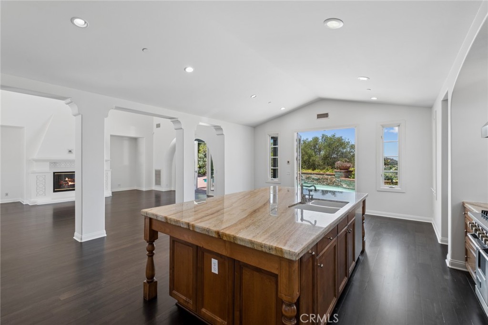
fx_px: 203
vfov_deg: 77.3
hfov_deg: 100.4
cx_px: 244
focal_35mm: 15
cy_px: 162
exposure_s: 1/25
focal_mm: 10
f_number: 9
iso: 125
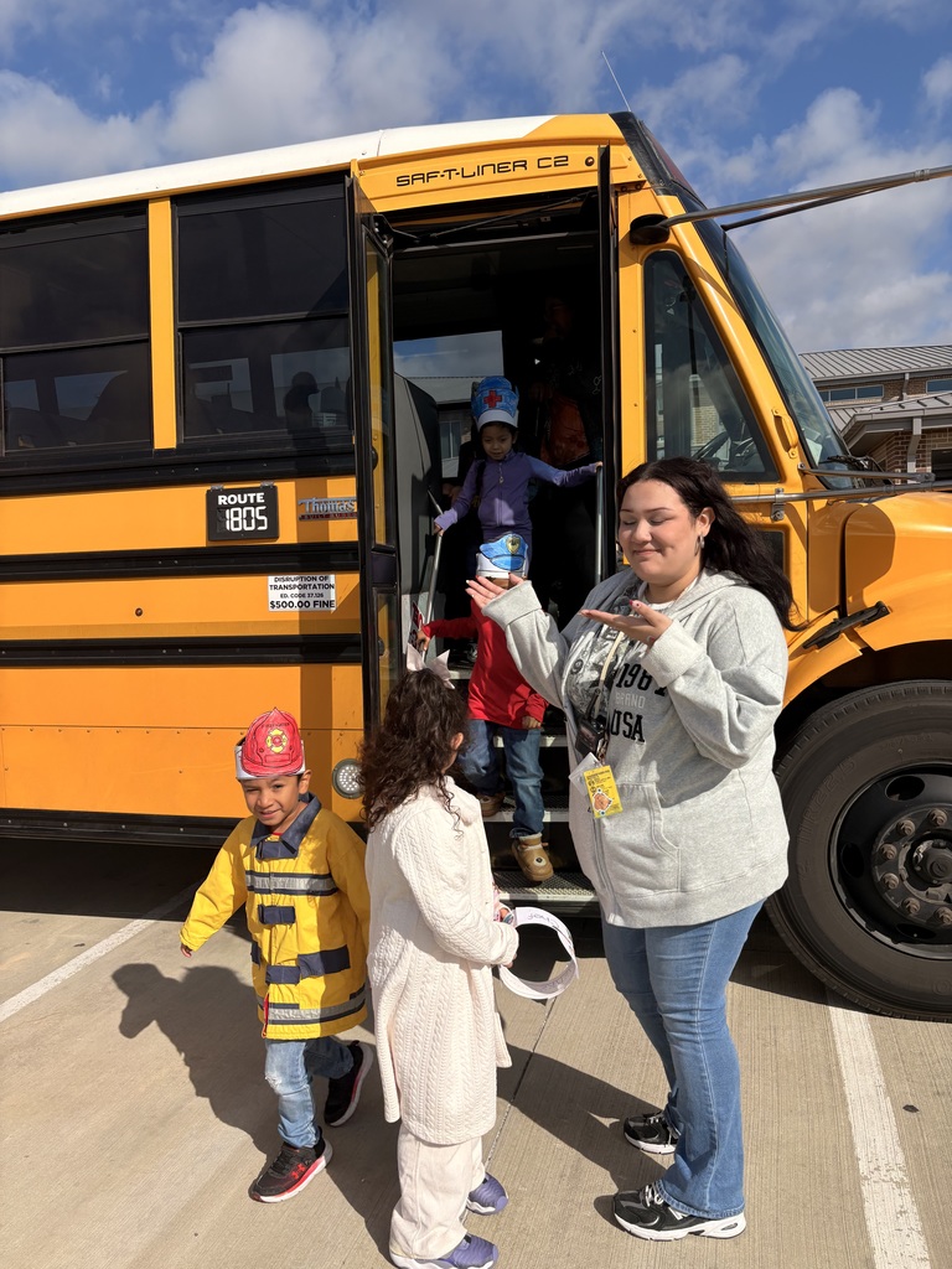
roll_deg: +2.3
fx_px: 953
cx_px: 476
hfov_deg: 53.1
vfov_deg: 67.3
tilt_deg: -3.4
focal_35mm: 26
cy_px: 634
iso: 50
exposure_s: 1/4329
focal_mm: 5.96
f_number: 1.6
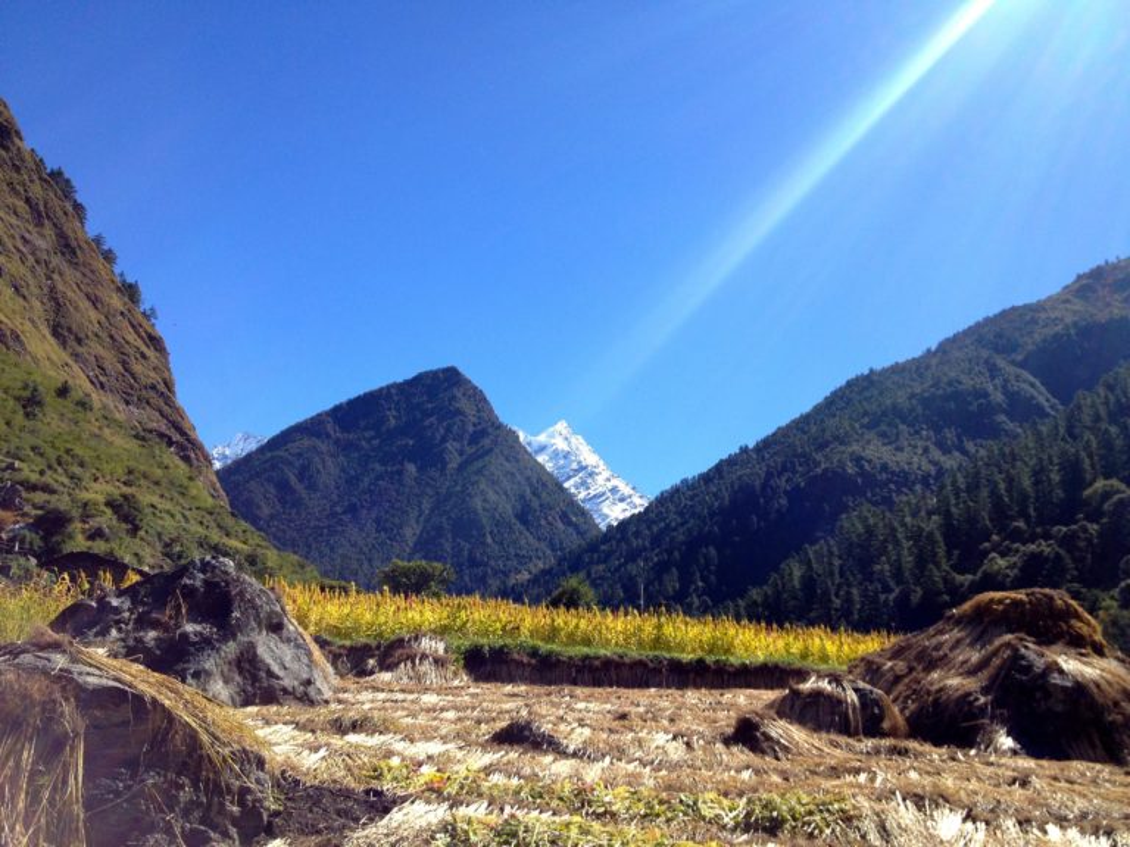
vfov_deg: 40.7
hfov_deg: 52.6
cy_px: 424
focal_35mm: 35
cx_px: 565
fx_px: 1143
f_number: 2.4
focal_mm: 4.28
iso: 50
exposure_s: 1/1416
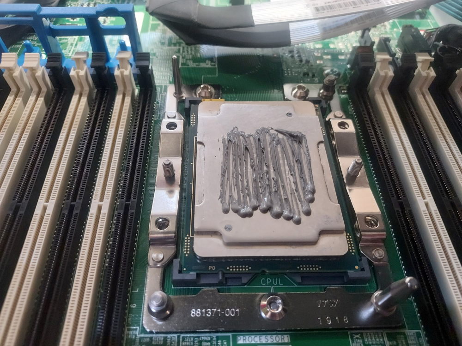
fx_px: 320
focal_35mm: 24
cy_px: 173
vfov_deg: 56.8
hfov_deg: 71.6
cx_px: 231
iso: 400
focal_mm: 4.6
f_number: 1.8
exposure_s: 1/25
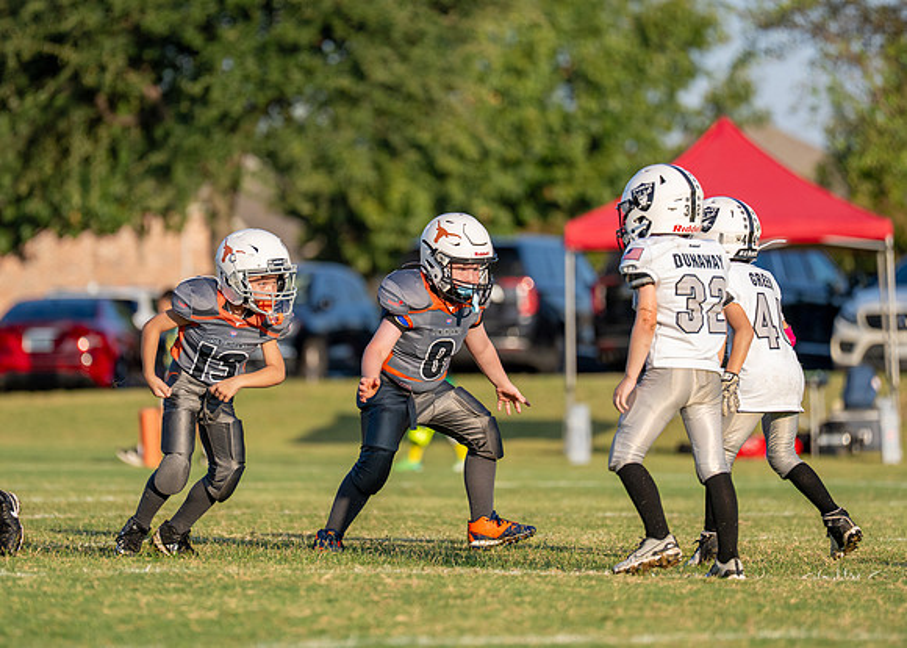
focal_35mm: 280
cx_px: 383
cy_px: 303
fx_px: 7215
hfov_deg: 7.2
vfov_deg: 5.1
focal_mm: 200
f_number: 2.8
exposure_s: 1/5000
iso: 320
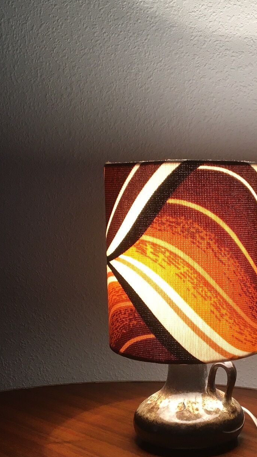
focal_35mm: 52
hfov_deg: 22.9
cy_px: 309
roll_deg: +1.3
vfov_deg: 39.3
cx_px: 190
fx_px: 630
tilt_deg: -10.1
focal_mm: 4.15
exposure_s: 1/33
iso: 50
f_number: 2.2
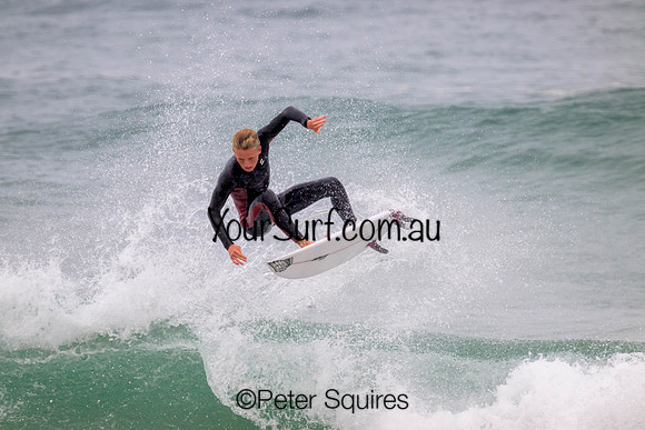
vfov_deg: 1.7
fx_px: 14336
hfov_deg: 2.6
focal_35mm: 800
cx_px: 322
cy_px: 215
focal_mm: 800
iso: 1400
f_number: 11
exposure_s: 1/2000
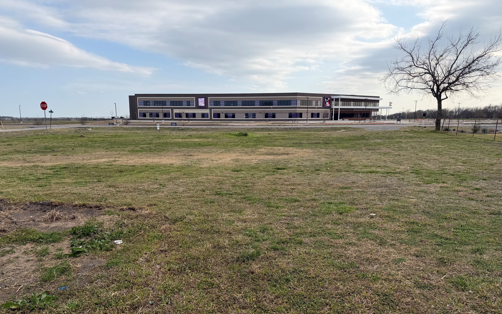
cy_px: 183
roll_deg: -0.5
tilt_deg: -10.8
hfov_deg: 70.4
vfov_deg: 47.4
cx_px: 250
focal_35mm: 26
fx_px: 356
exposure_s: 1/3145
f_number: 1.78
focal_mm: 6.76
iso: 80
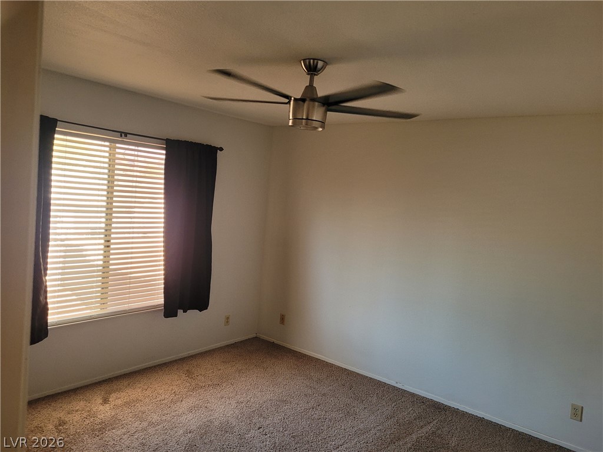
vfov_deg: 53.1
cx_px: 302
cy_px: 226
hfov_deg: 67.3
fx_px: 453
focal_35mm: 26
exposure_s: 1/120
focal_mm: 5.4
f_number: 1.8
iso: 250
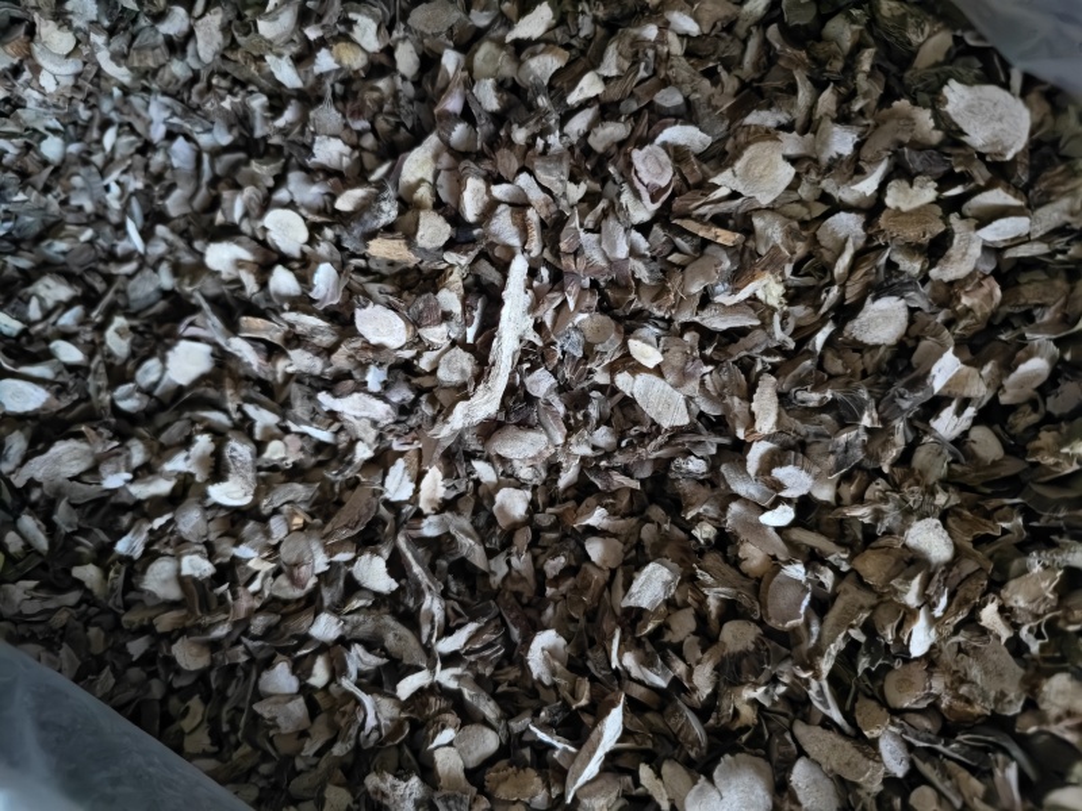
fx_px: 719
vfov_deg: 58.9
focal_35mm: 23
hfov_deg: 73.9
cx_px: 541
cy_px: 406
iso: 23223
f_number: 1.88
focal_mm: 5.56
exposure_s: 1/110
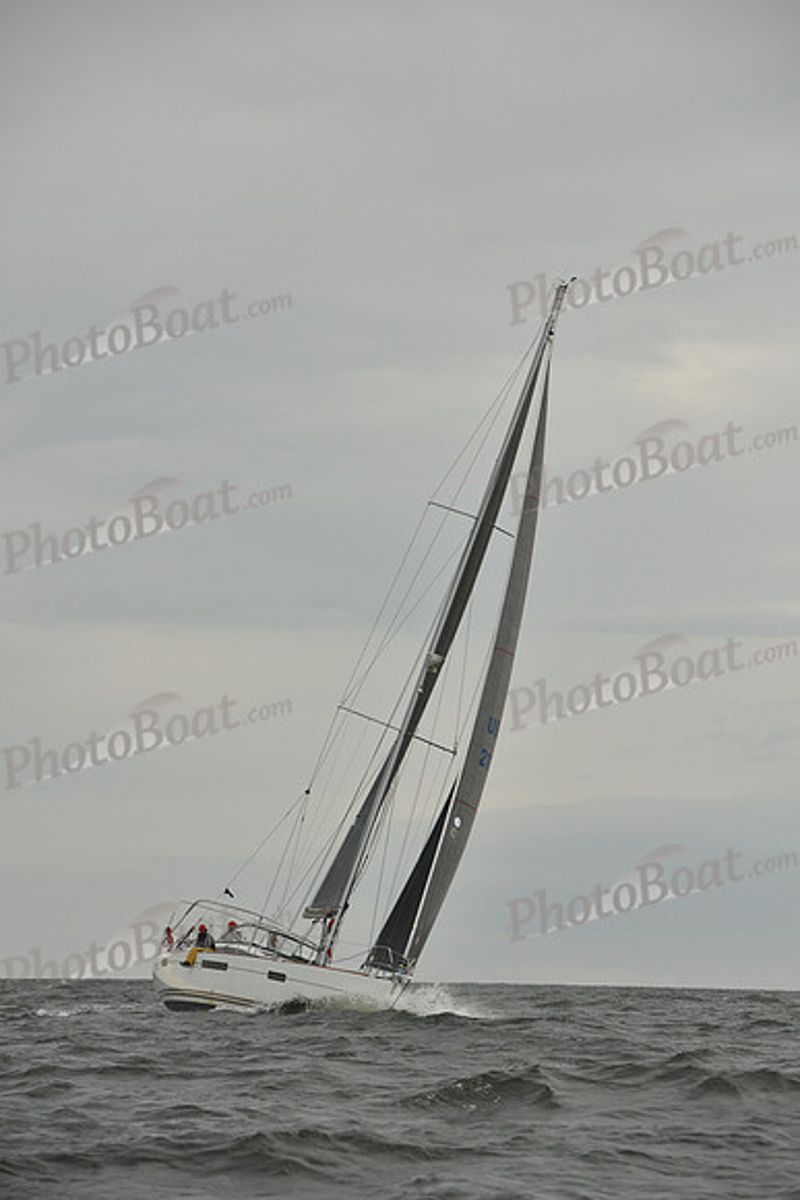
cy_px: 600
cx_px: 400
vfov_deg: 14.7
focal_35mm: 140
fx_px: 4664
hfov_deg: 9.8
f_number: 7.1
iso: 500
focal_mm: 140
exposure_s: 1/640
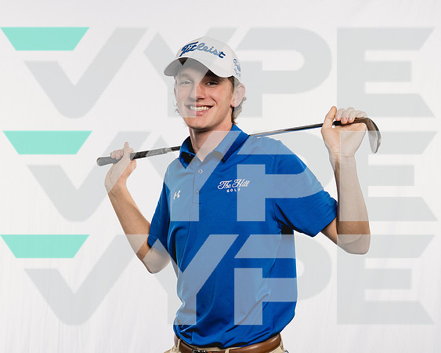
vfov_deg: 27.6
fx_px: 718
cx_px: 232
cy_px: 168
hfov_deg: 34.1
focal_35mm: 55
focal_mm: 46
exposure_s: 1/250
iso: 640
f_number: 5.6
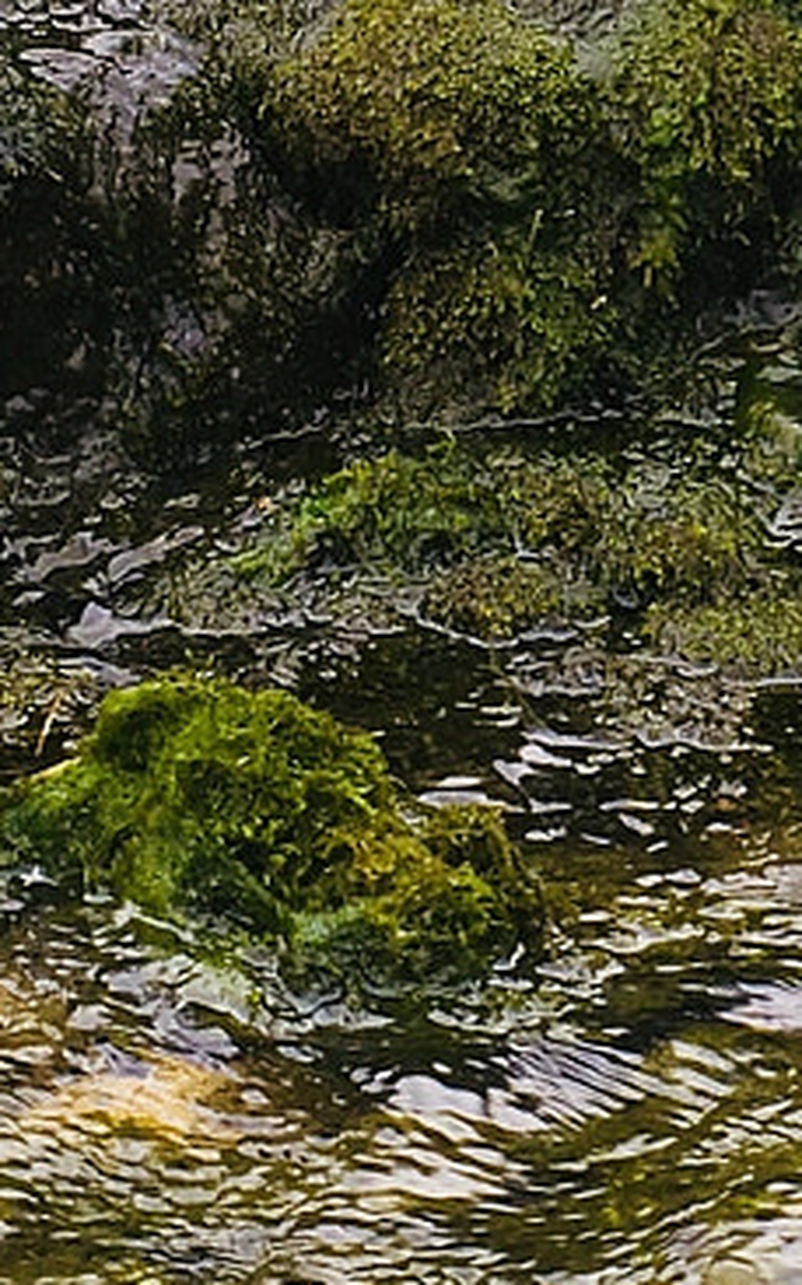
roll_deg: +0.9
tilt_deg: -20.0
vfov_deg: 15.5
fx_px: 4692
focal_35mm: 134
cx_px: 1061
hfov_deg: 9.6
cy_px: 245
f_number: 2.2
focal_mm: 4.15
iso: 25
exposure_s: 1/147
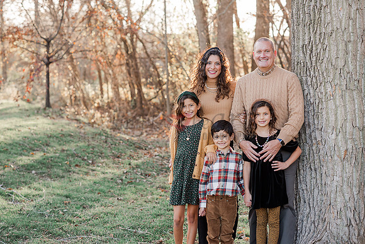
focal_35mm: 85
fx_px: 862
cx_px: 182
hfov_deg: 23.9
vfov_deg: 16.1
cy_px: 122
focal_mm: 85
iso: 320
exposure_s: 1/200
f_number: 4
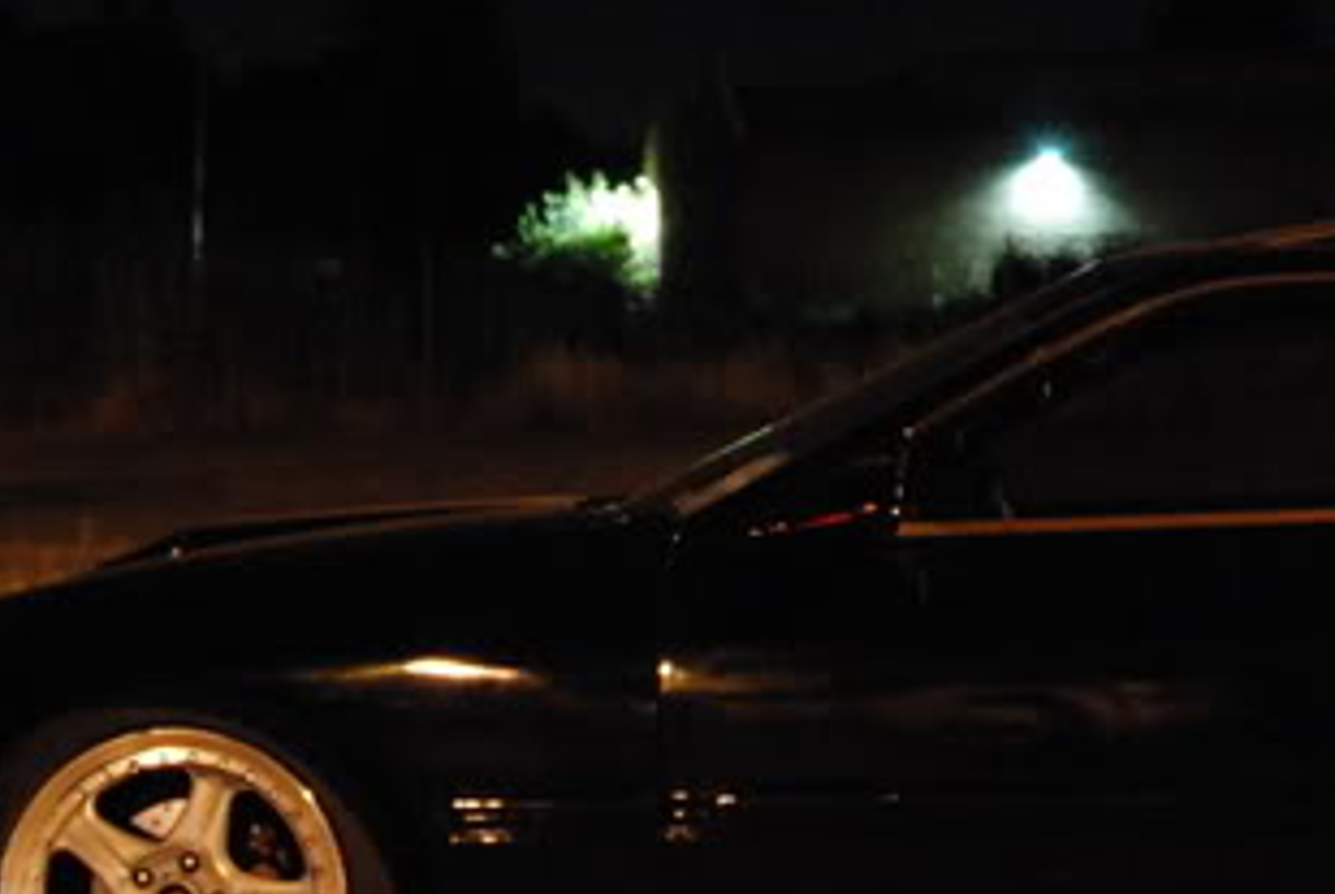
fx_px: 4791
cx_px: 1069
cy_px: 184
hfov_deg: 15.8
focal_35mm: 129
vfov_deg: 10.6
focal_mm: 26
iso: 1600
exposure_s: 1
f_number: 5.6
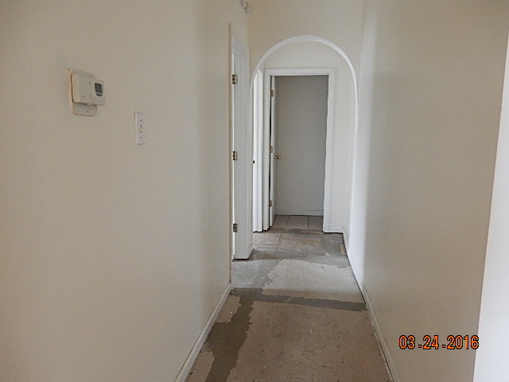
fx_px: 368
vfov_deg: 54.9
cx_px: 254
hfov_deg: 69.4
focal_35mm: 25
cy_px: 191
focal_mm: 4.5
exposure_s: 1/50
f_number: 3.7
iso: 400
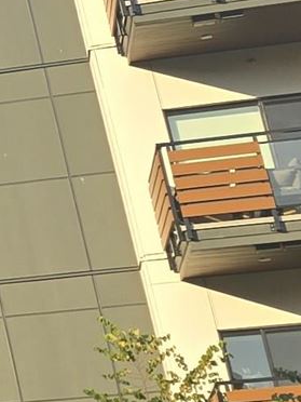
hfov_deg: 5.9
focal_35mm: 190
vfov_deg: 10.2
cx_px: -1089
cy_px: -97
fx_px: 2203
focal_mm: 6.3
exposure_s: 1/330
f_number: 1.7
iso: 12
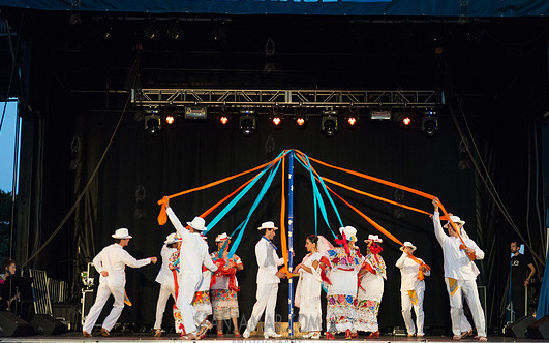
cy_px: 158
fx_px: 943
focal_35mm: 63
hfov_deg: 32.5
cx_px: 270
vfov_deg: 20.6
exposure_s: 1/800
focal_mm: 55
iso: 4000
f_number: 2.8
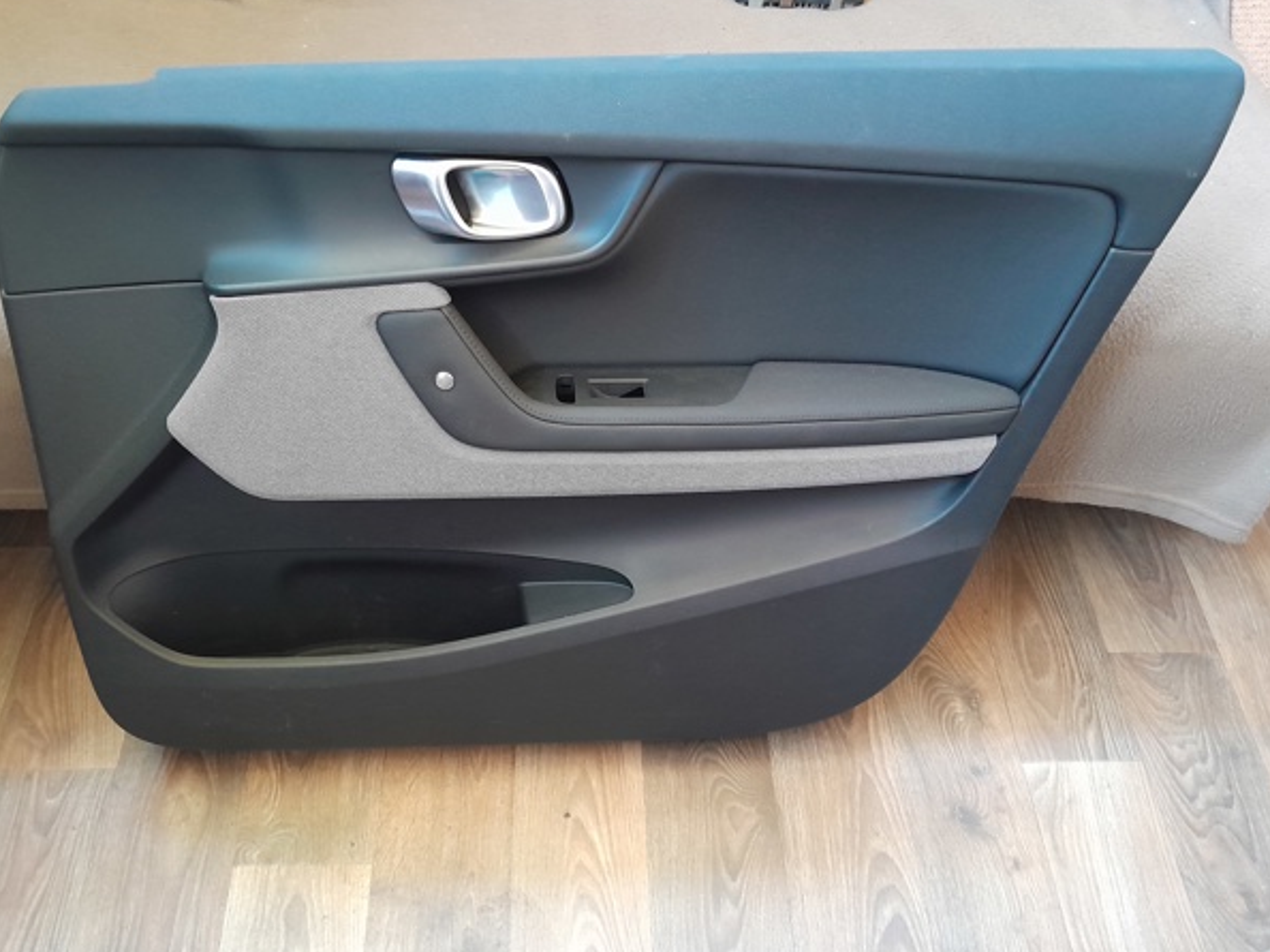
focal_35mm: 28
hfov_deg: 63.4
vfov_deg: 49.7
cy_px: 482
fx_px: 1027
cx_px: 611
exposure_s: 1/25
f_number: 1.8
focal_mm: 3.98
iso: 640
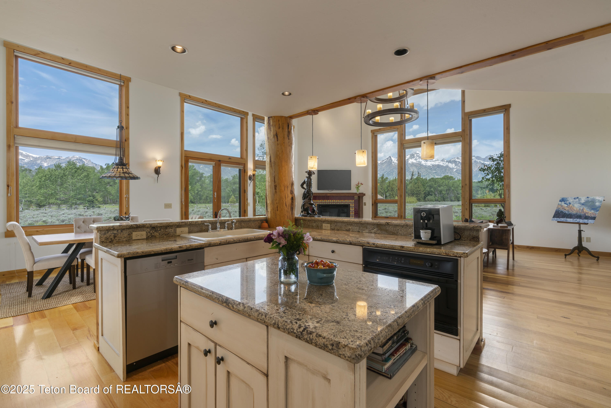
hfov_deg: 96.7
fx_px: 272
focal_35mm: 16
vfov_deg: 73.8
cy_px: 204
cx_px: 306
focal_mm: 16
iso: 250
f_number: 14
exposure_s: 1/3
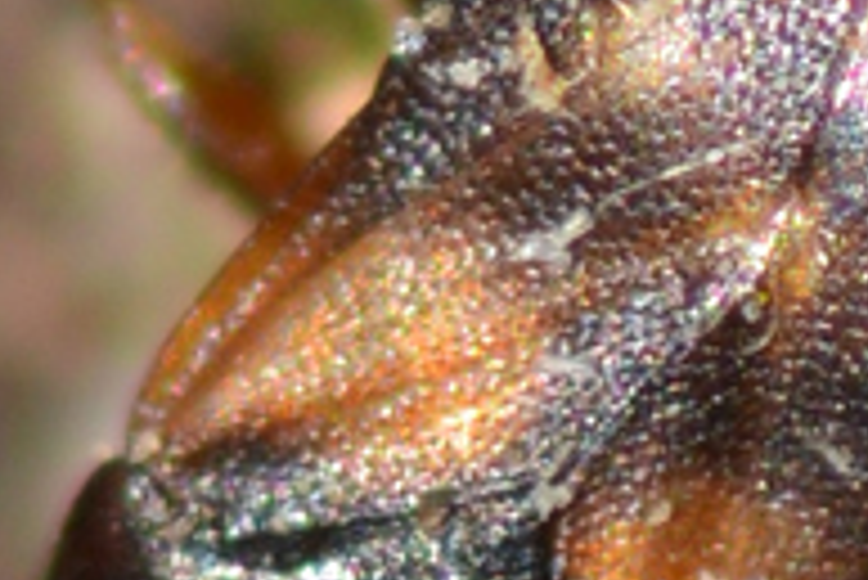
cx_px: 623
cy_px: 531
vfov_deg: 1.8
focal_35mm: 745
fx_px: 17976
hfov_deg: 2.8
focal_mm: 100
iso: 100
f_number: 13
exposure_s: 1/200
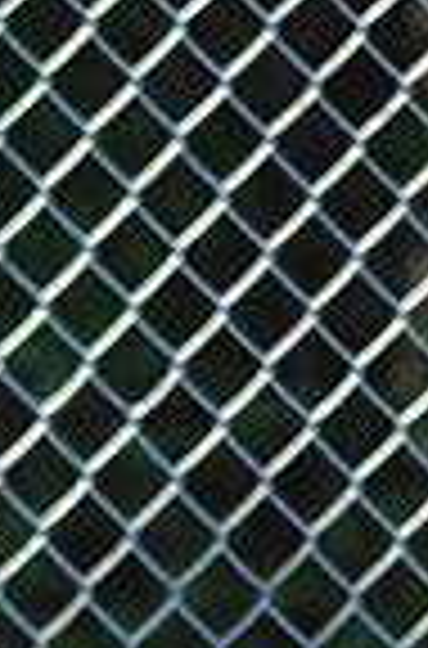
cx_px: -214
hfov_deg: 0.8
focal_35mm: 1818
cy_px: 1008
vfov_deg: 1.1
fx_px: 32655
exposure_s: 1/800
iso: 400
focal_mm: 300
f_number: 4
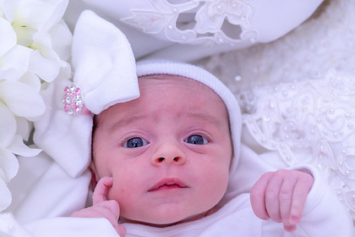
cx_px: 159
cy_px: 160
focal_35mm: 69
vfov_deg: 19.7
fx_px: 680
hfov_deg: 29.2
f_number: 3.5
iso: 1000
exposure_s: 1/90
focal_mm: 50
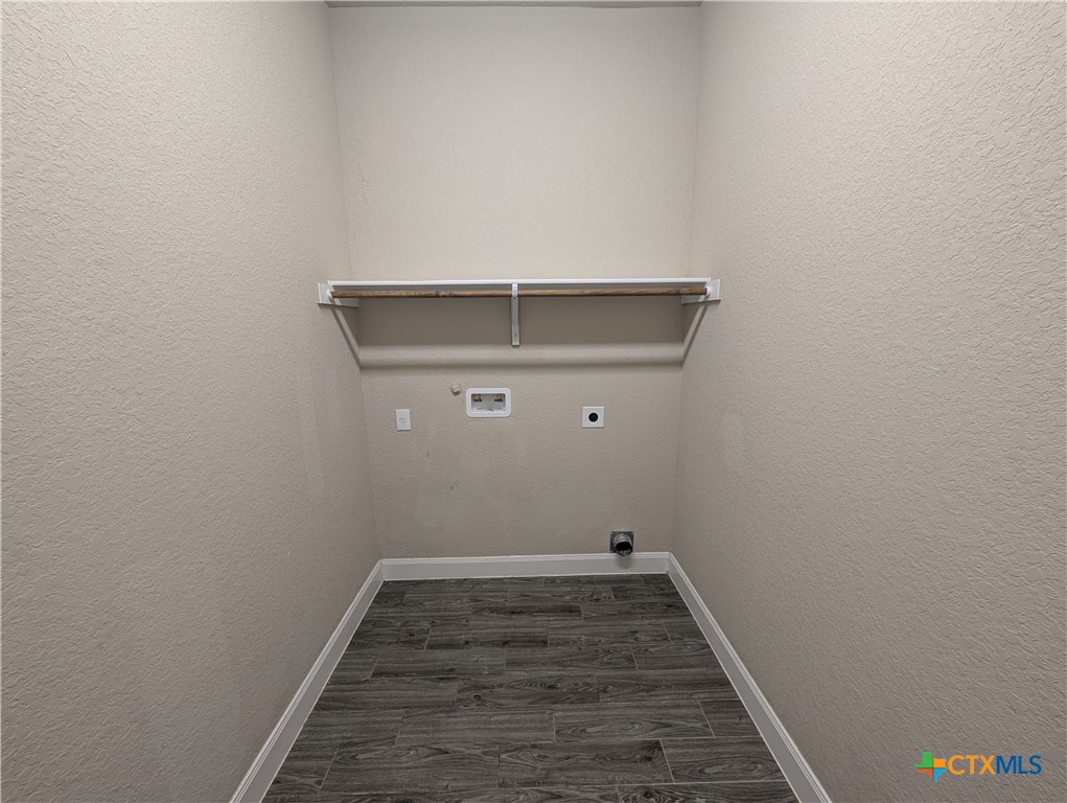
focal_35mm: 12
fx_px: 370
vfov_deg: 94.6
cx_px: 534
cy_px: 402
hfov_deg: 110.5
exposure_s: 1/24
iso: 54
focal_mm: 2.02
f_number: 1.7
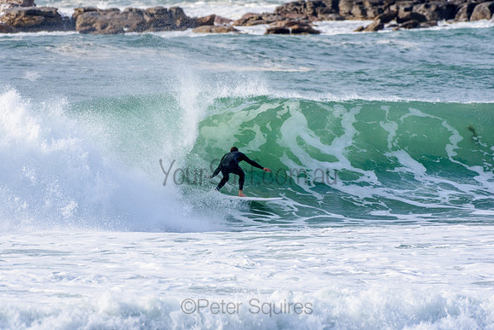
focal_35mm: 750
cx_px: 247
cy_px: 165
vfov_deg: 1.8
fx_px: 10294
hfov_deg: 2.7
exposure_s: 1/2000
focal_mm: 500
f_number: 5.6
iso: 450
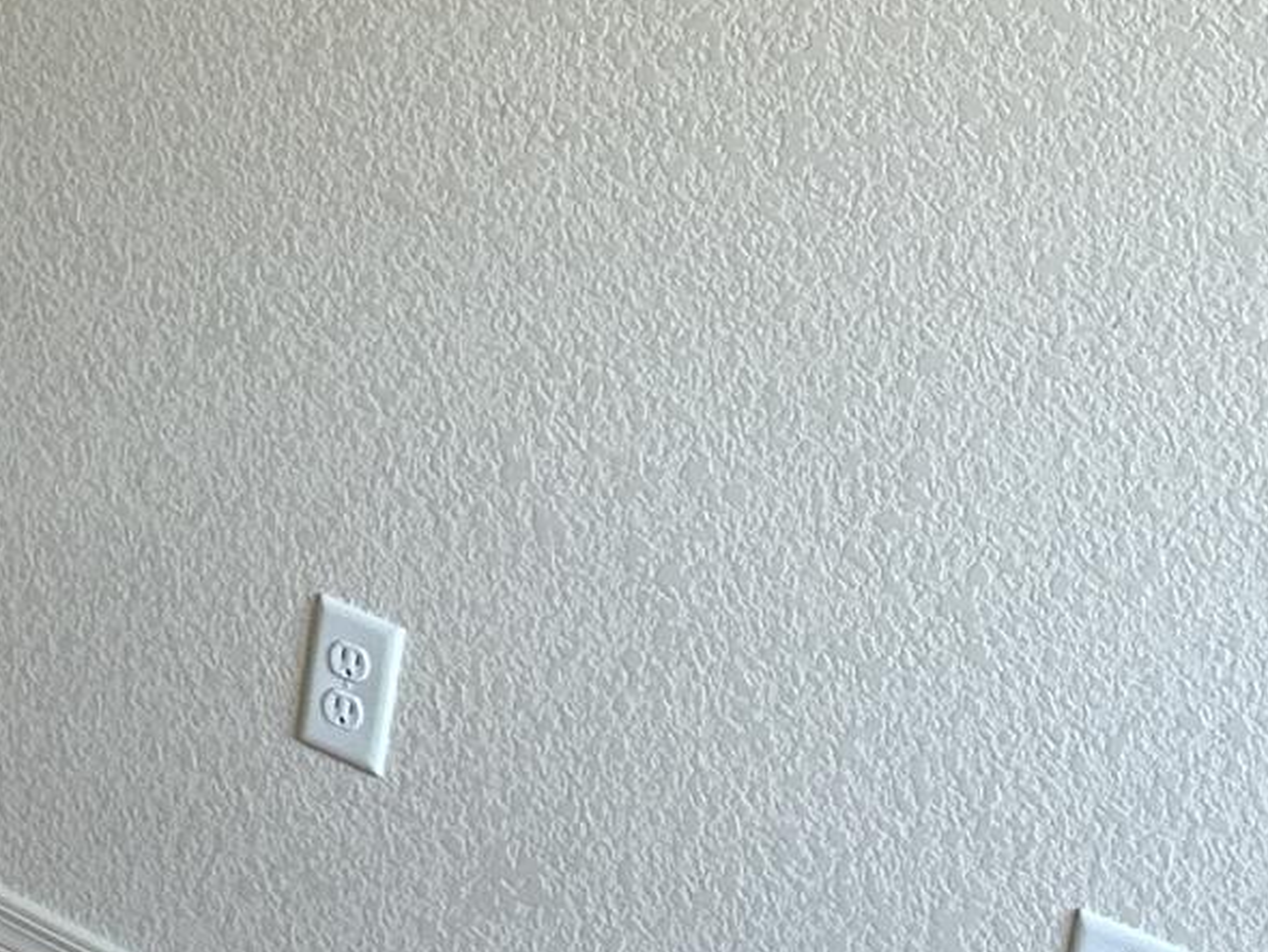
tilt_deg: -14.3
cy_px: 60
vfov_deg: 12.1
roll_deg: -2.4
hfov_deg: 13.7
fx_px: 4471
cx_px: -1294
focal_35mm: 122
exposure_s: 1/60
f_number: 1.78
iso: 125
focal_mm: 6.86
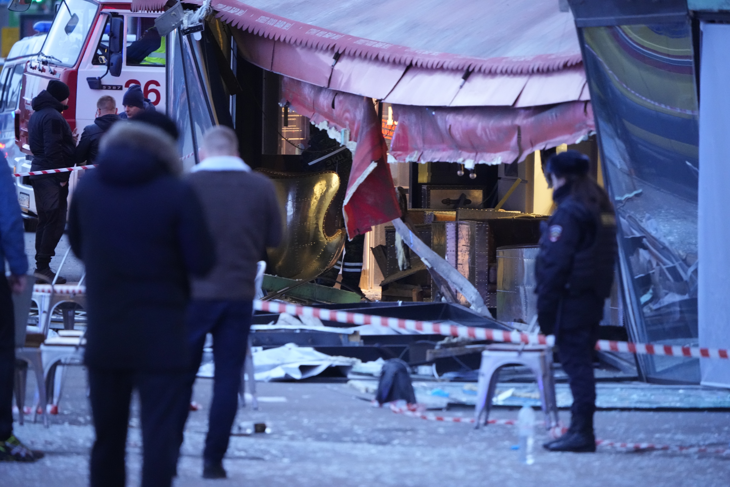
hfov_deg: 4.2
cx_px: 365
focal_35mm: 493
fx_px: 9996
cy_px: 244
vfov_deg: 2.8
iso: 8000
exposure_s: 1/60
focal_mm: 493
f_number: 6.3
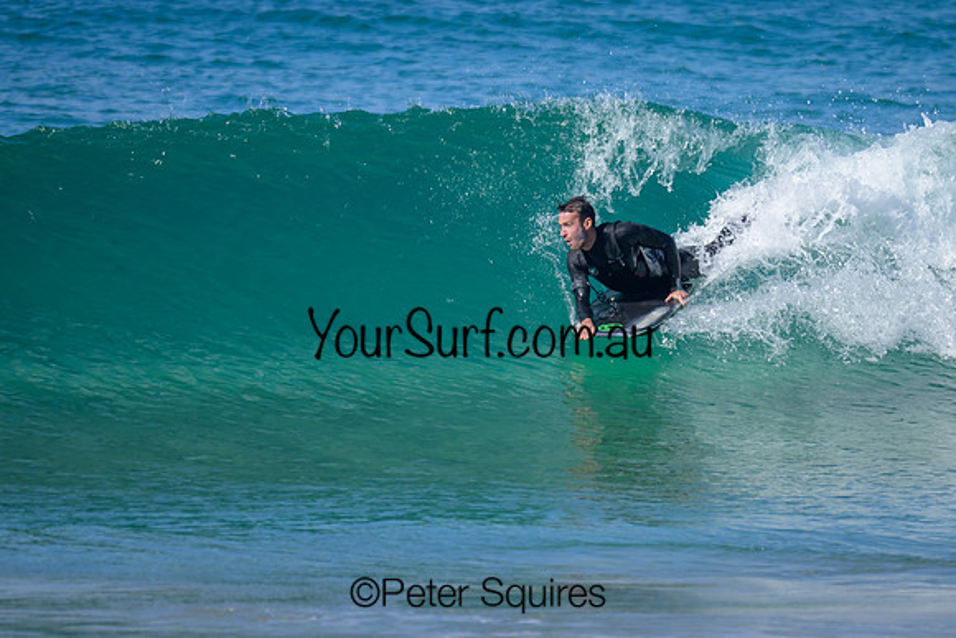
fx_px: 29181
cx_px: 596
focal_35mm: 1099
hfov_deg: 1.9
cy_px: 277
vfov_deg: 1.3
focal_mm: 800
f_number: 6.3
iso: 450
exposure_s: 1/2000
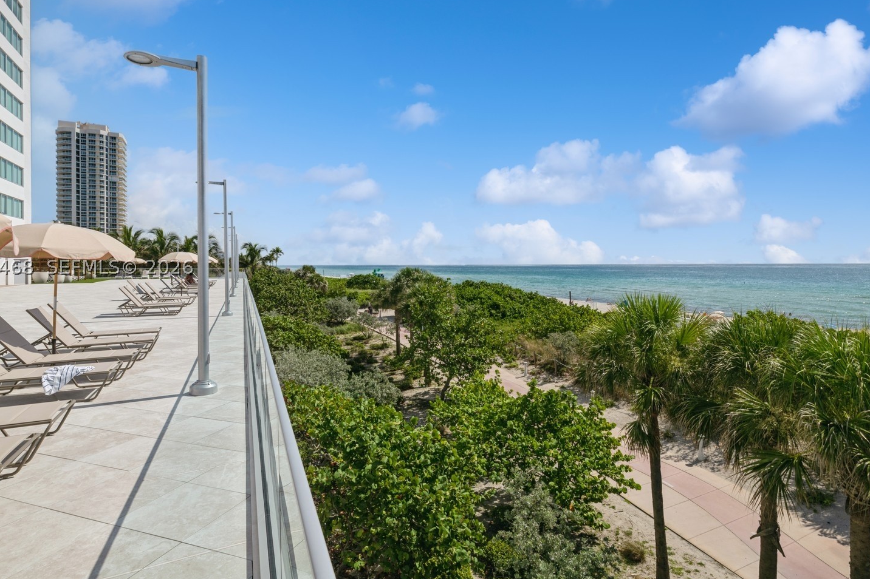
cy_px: 267
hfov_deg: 86.8
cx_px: 406
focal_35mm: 19
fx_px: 459
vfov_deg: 64.4
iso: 200
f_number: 10
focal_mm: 17
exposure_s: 1/1000
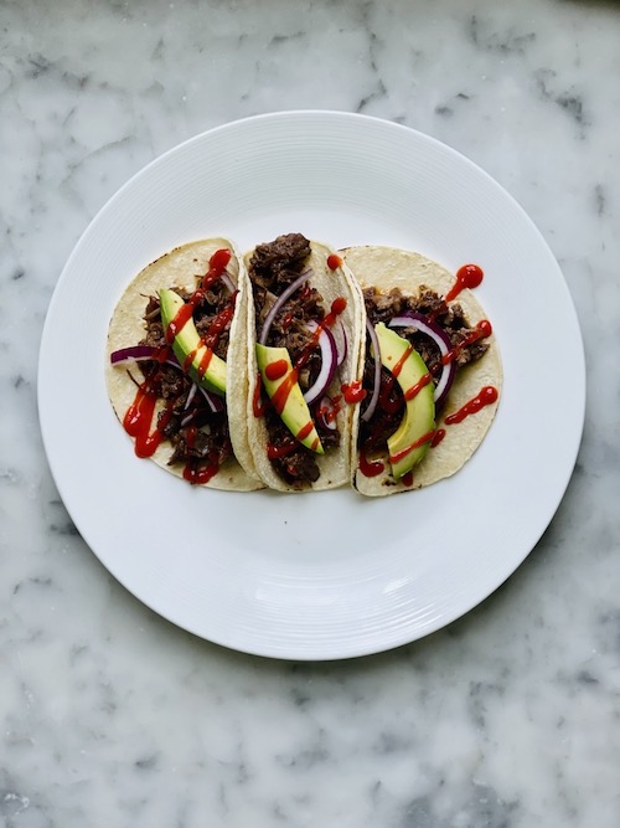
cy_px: 414
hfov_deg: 28.0
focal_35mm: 52
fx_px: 1242
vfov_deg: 36.8
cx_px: 310
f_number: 2
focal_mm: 6
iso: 64
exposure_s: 1/122
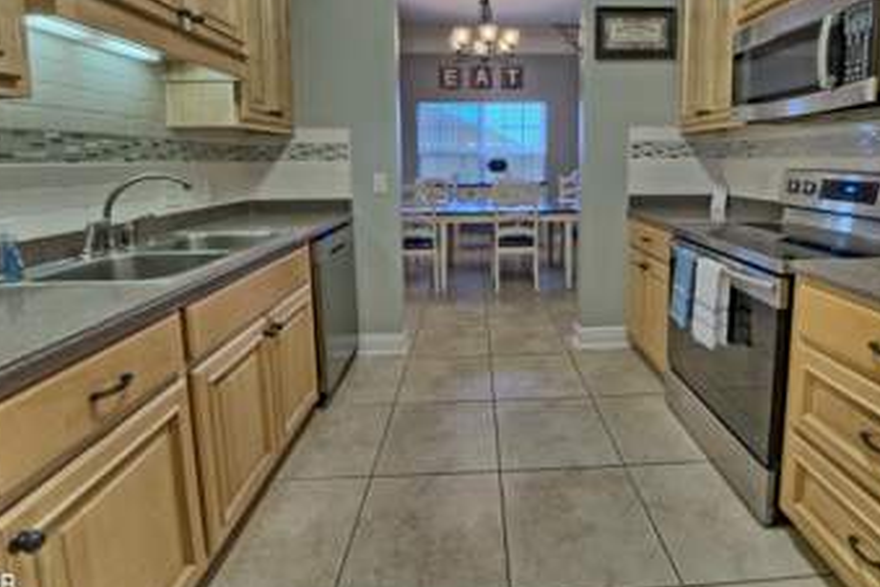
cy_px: 205
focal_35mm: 17
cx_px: 498
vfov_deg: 68.8
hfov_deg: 92.7
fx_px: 416
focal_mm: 12
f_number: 19
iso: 200
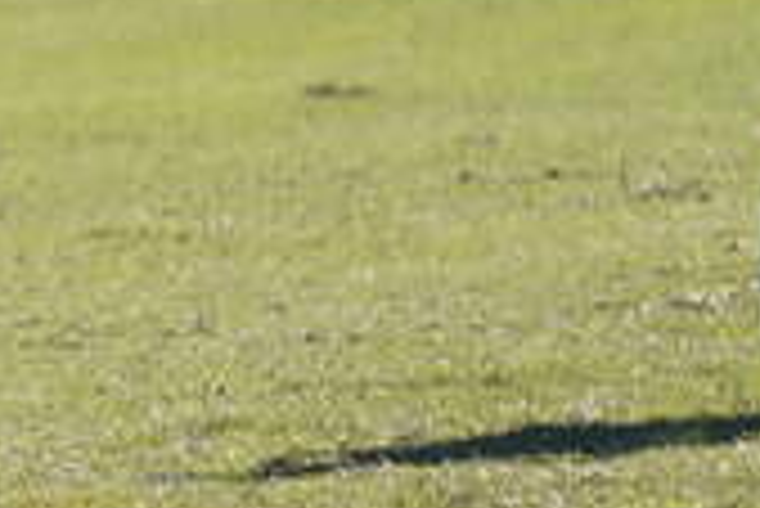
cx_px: -1817
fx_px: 50202
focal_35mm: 2376
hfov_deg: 0.9
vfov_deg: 0.6
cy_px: -751
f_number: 6.3
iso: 125
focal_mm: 335
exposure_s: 1/400
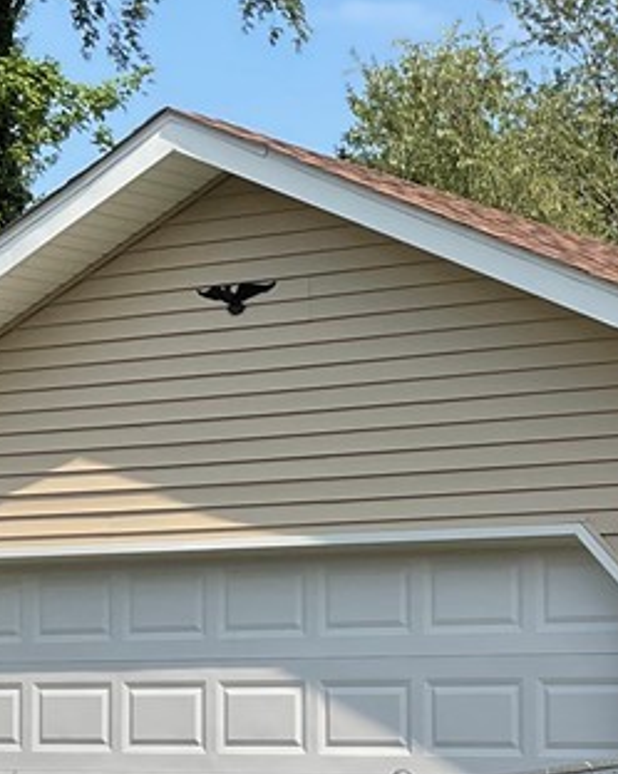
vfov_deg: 20.5
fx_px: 2129
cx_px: 777
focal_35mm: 93
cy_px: 576
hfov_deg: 15.8
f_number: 1.8
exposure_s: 1/1451
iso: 16
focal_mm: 3
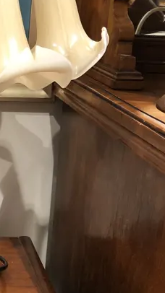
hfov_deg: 14.5
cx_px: -93
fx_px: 600
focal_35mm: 77
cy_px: 95
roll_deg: -2.3
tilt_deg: -12.4
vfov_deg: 27.3
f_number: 1.8
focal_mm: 3.99
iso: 40
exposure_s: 1/20
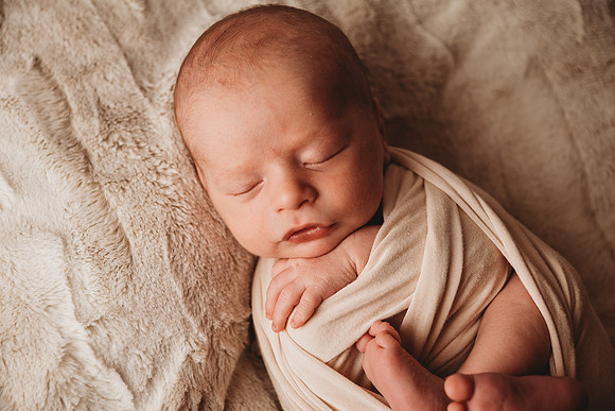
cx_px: 308
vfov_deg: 23.4
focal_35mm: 58
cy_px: 206
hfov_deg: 34.5
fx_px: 991
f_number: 4
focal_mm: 58
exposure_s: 1/160
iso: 100
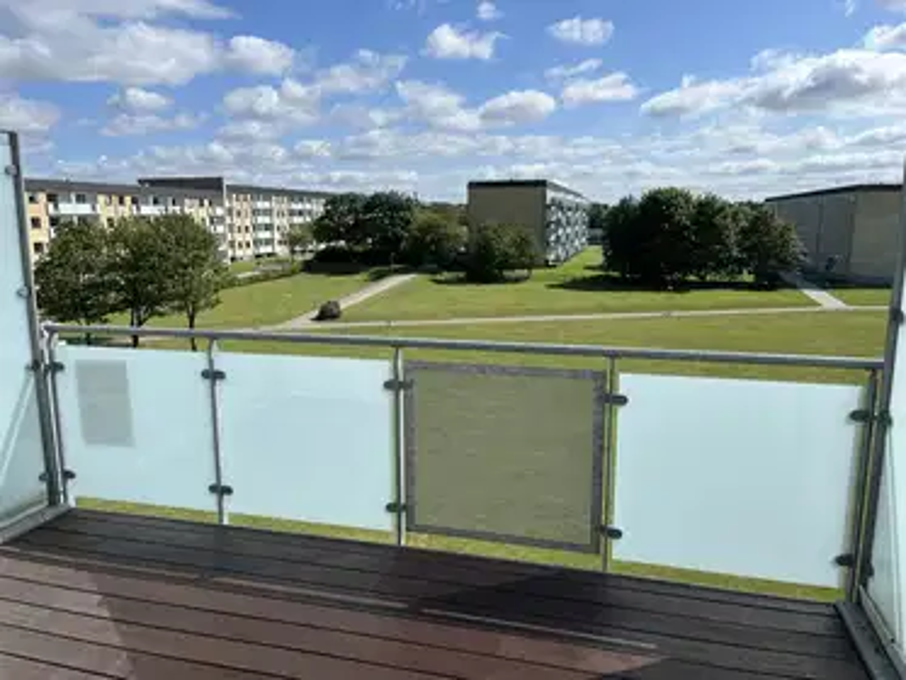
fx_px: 681
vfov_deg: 53.1
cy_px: 340
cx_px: 453
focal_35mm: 26
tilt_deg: -10.0
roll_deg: +0.2
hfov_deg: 67.3
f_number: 1.6
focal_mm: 5.1
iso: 50
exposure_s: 1/4854
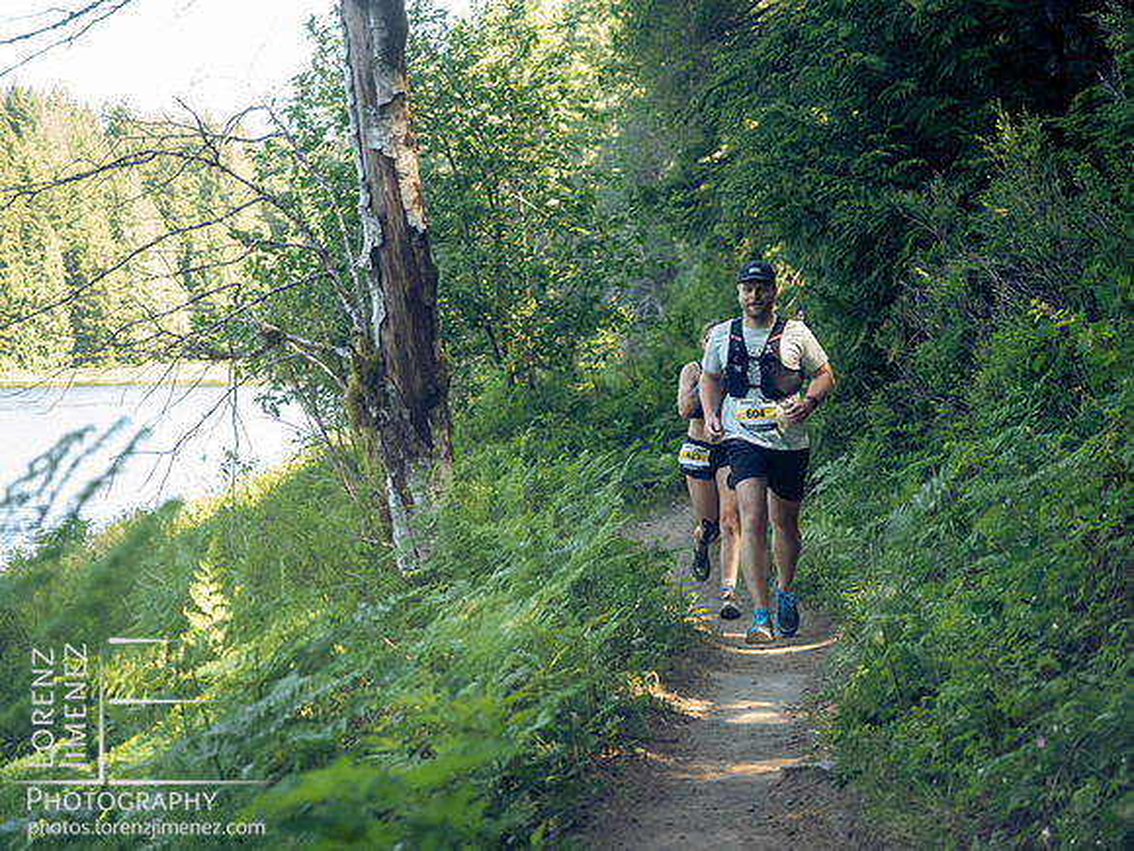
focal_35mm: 80
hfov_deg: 24.4
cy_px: 426
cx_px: 567
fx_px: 2621
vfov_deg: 18.4
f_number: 2.8
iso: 2500
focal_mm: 40
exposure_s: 1/1000
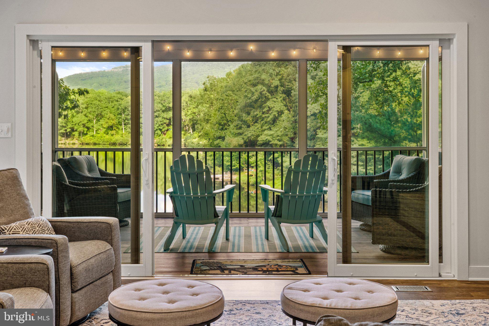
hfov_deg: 45.4
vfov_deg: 31.2
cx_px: 244
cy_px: 163
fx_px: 584
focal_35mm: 43
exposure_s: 1/3
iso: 640
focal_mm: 43
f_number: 18
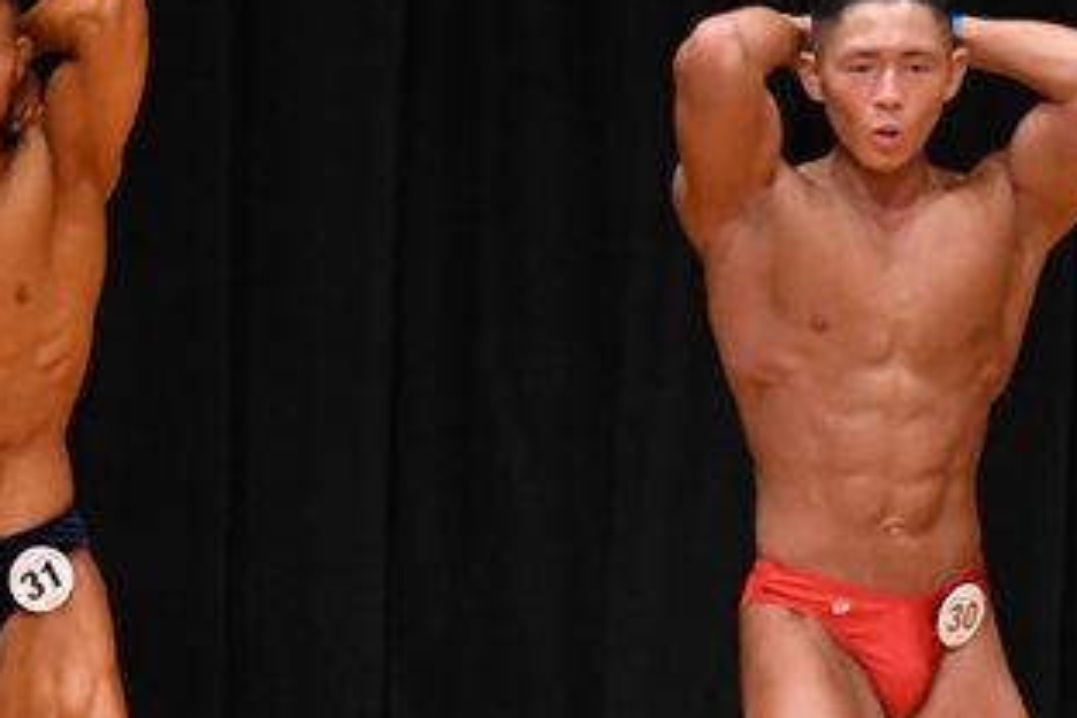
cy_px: 570
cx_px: 171
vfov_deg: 2.1
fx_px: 20043
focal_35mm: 670
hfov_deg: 3.1
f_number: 5.6
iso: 4000
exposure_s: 1/400
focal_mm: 180
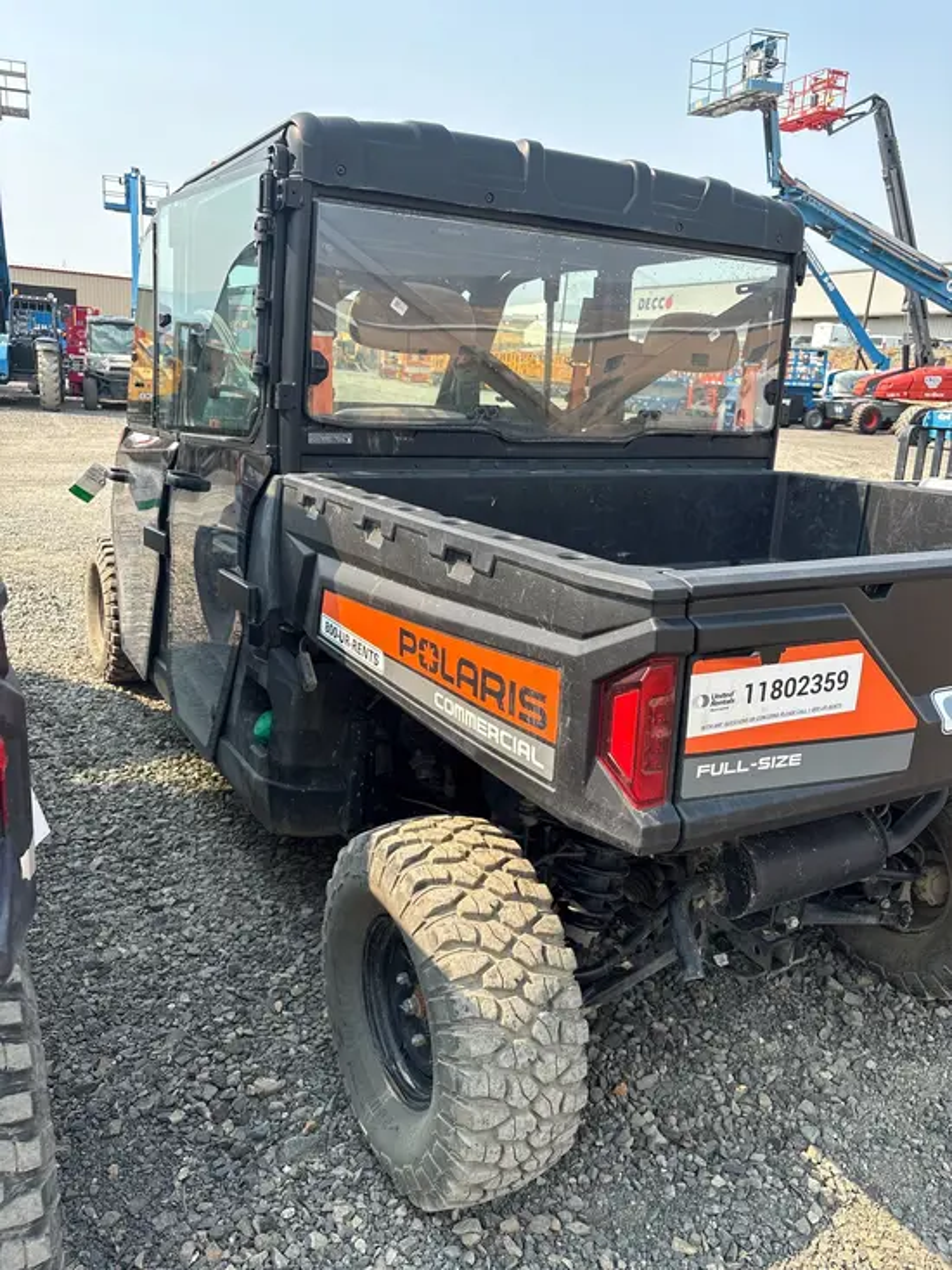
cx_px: 476
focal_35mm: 26
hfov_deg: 53.1
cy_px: 635
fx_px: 953
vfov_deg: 67.3
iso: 64
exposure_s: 1/1550
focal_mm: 5.96
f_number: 1.6
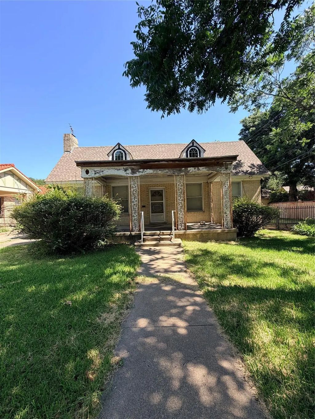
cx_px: 158
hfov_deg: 85.7
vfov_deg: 102.1
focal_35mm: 14
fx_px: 170
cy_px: 210
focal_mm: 2.22
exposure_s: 1/502
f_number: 2.2
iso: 50
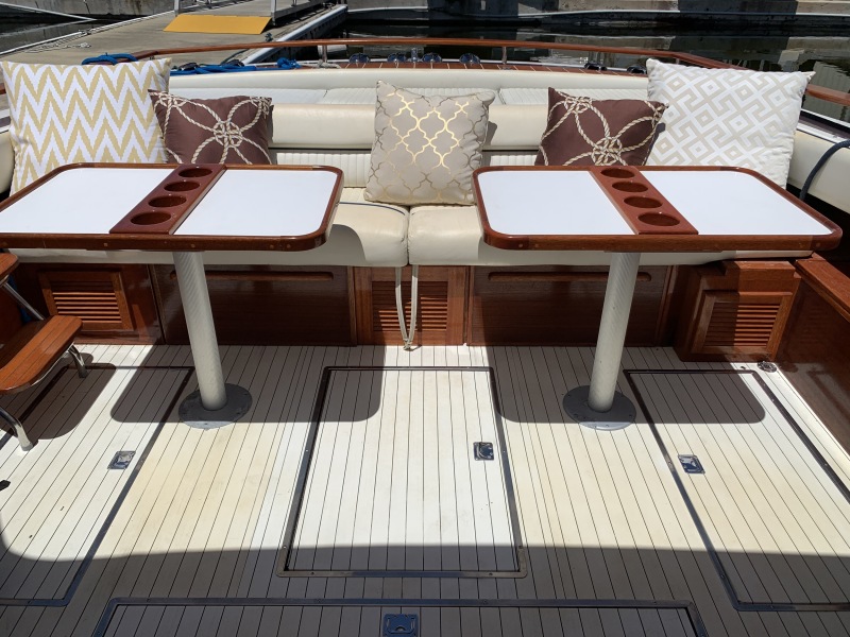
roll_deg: -0.7
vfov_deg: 53.1
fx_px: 638
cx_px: 425
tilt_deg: -33.3
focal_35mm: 26
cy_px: 318
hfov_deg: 67.3
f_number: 1.8
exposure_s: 1/8000
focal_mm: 4.25
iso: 25
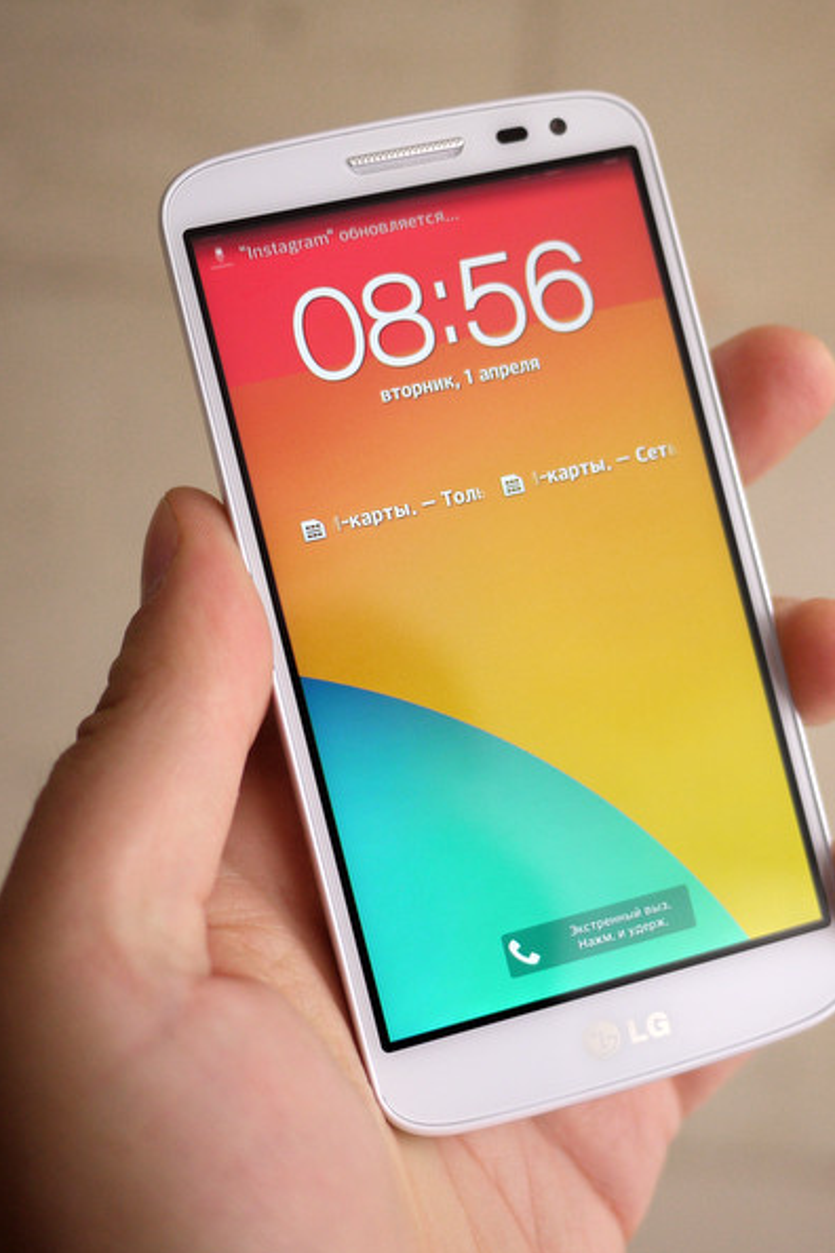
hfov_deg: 24.0
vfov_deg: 35.6
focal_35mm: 56
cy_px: 631
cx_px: 582
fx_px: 1948
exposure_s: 1/640
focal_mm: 20
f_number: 1.7
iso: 250
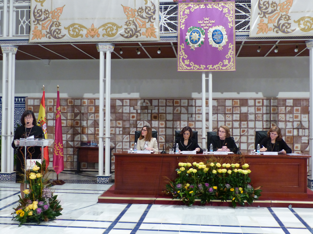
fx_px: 398
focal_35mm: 44
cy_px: 117
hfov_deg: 42.9
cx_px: 156
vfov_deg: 32.9
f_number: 2.8
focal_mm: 7.8
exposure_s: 1/25
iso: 400
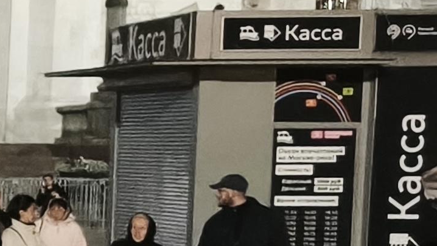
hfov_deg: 9.2
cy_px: 343
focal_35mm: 199
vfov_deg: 6.0
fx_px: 2306
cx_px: -758
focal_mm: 5.35
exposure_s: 1/50
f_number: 1.7
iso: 800
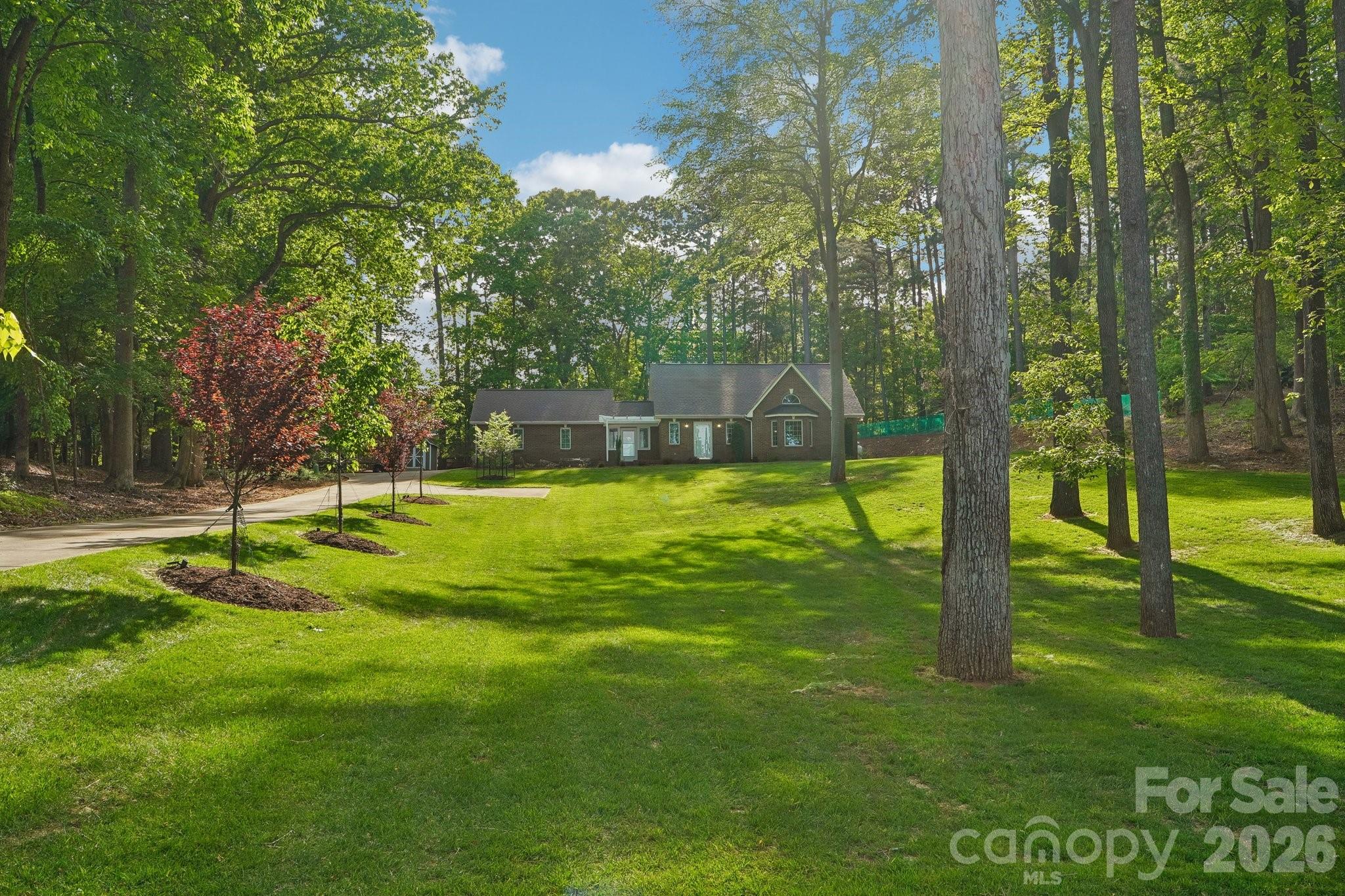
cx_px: 672
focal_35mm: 30
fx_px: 1121
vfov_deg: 43.6
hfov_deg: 61.9
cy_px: 448
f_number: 8
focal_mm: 20
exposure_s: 1/30
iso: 100
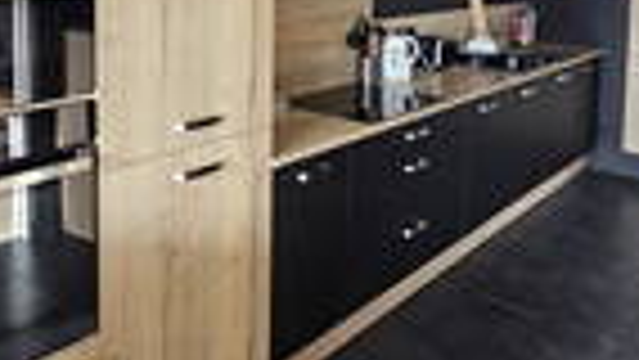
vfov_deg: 30.5
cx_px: 364
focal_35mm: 36
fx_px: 610
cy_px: 0
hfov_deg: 55.1
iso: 160
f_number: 2.2
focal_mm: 2.2
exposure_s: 1/60
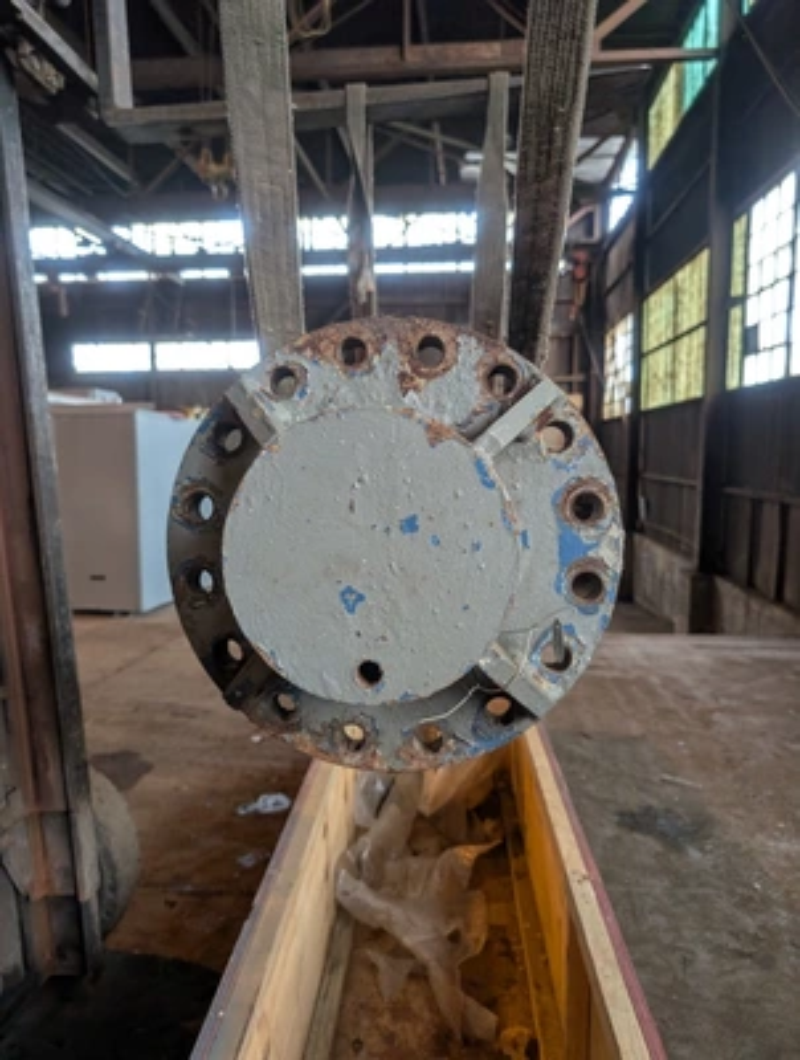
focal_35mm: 24
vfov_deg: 71.5
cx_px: 400
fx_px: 736
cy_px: 530
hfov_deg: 57.0
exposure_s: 1/40
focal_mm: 6.9
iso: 25
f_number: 1.68
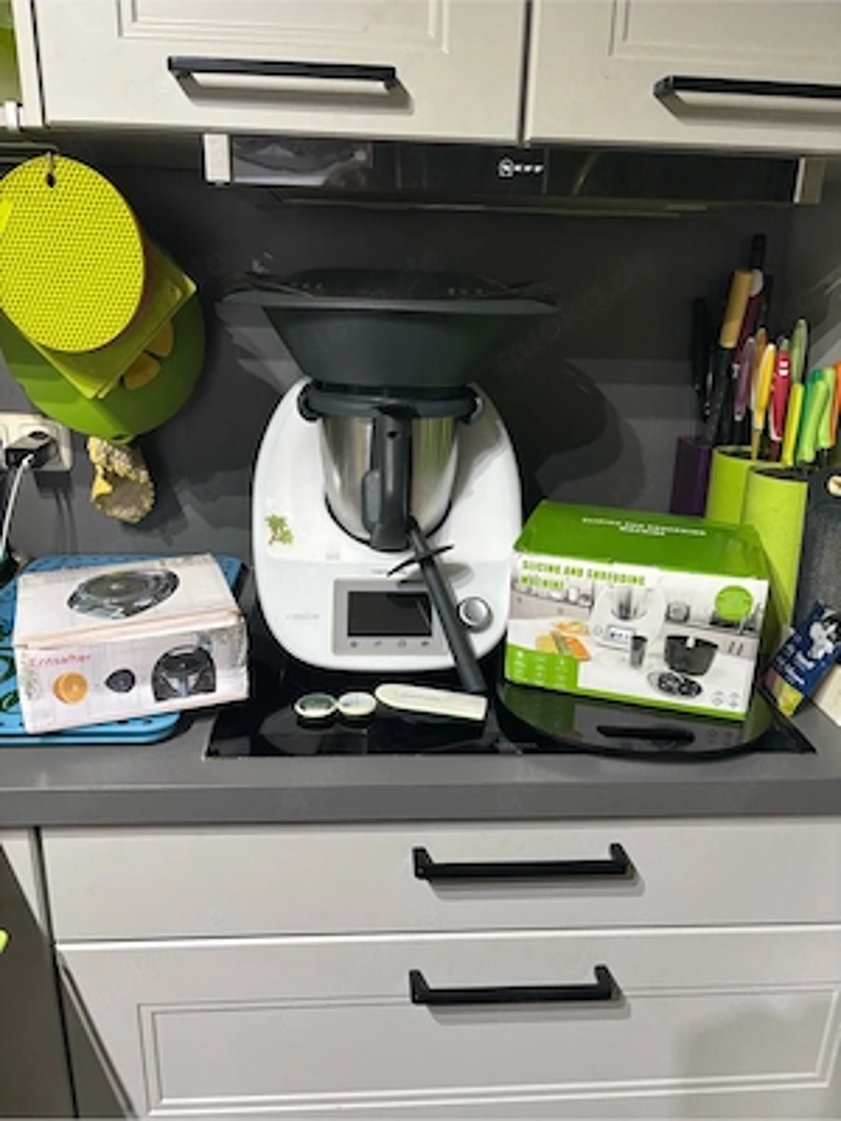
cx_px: 420
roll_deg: -1.9
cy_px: 560
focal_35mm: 26
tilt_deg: -18.3
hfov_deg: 53.1
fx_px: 842
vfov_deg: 67.3
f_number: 1.6
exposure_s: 1/50
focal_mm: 5.96
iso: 320
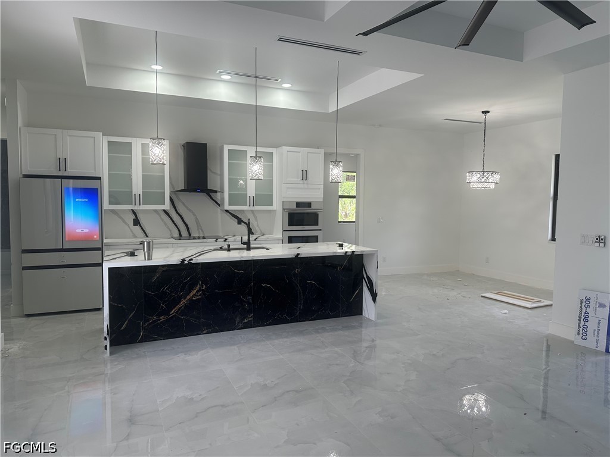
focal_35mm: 24
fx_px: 423
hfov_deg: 71.6
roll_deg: -1.0
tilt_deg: -3.8
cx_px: 305
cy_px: 228
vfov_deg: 56.8
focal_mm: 6.86
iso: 100
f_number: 1.78
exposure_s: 1/120
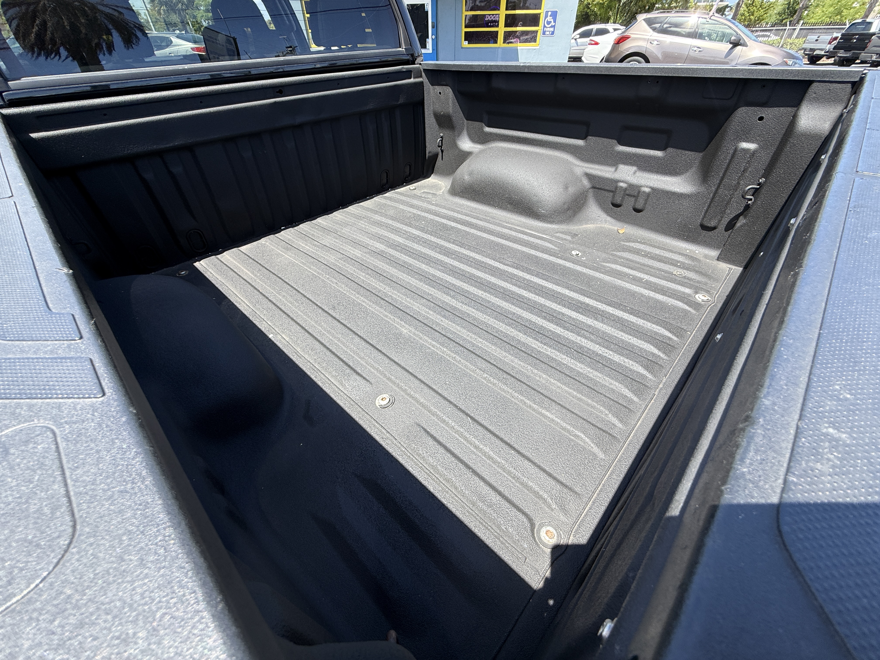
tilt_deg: -38.8
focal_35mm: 14
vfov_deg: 85.7
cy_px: 330
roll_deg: +2.4
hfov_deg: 102.1
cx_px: 440
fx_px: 356
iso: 50
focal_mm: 2.22
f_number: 2.2
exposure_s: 1/448
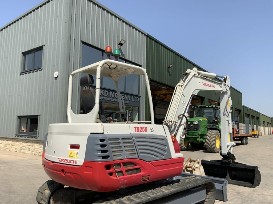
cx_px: 136
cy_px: 102
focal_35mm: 29
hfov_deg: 61.7
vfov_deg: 48.2
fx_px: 229
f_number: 1.8
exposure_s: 1/2141
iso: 16
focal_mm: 3
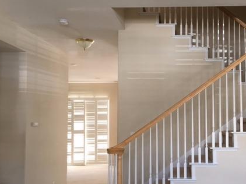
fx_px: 313
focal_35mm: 44
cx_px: 178
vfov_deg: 32.8
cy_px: 109
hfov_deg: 41.9
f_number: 2.2
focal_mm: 4.15
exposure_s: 1/30
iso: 80
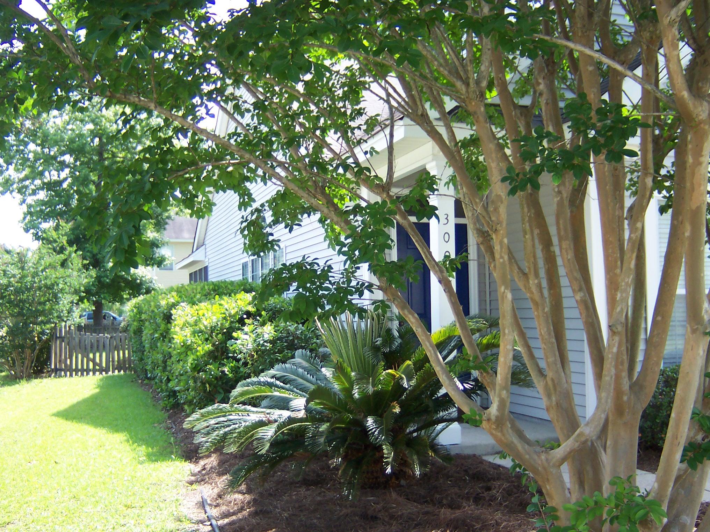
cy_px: 266
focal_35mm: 36
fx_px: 738
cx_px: 355
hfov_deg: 51.4
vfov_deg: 39.7
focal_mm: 5.6
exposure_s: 1/350
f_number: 2.2
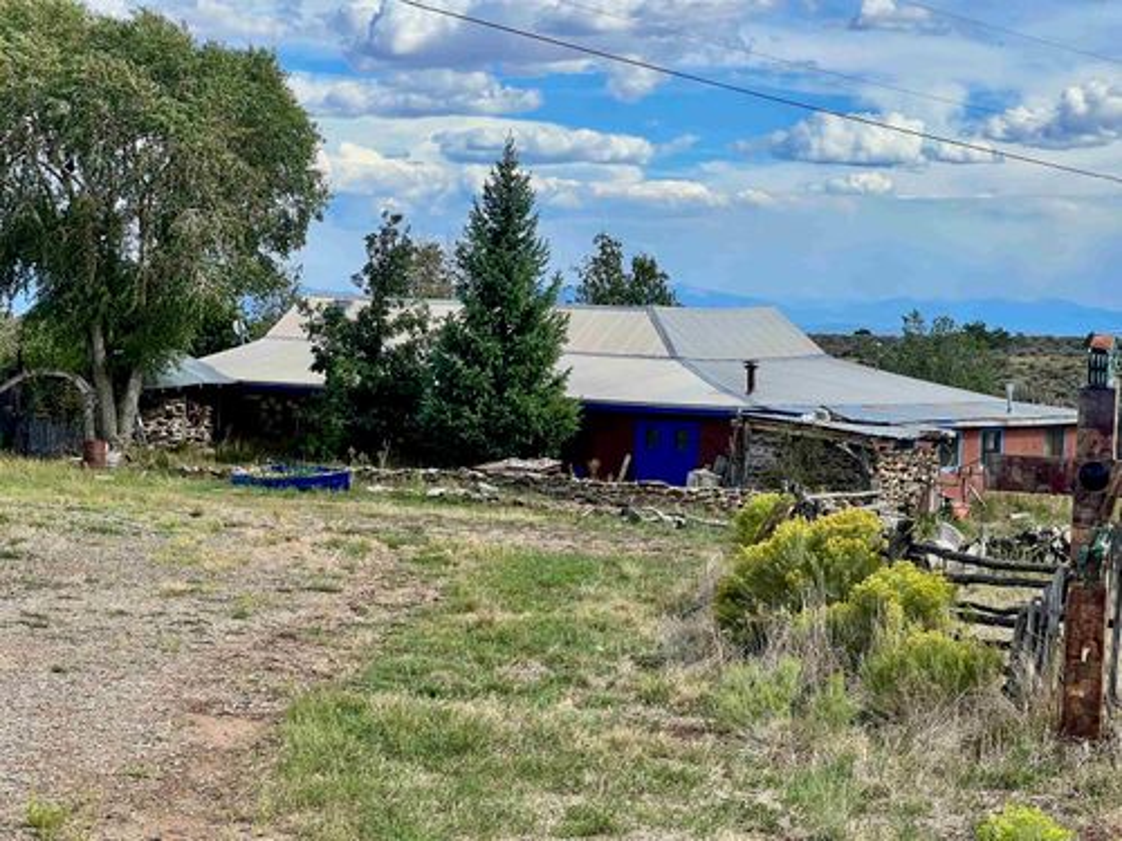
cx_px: 561
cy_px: 420
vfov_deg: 19.1
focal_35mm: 77
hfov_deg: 25.3
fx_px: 2496
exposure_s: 1/821
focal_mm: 9
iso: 32
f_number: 2.8
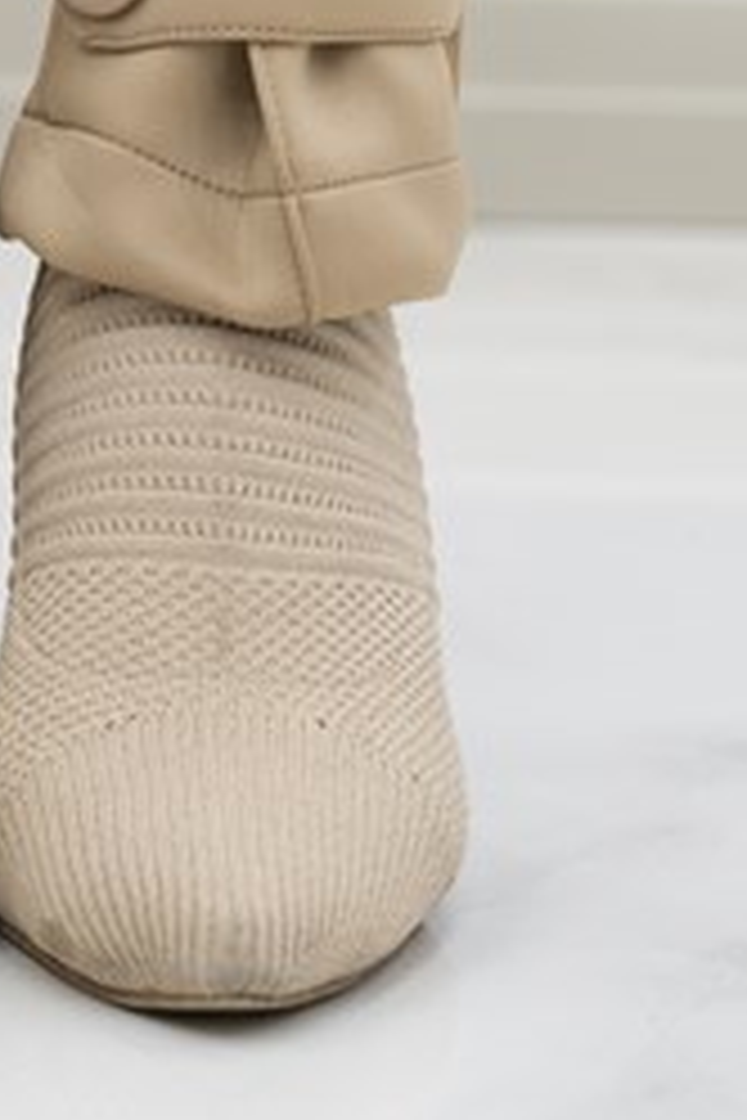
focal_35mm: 148
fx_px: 4606
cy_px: -110
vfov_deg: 13.6
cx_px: -32
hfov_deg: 9.2
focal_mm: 63
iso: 800
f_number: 5
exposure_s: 1/80
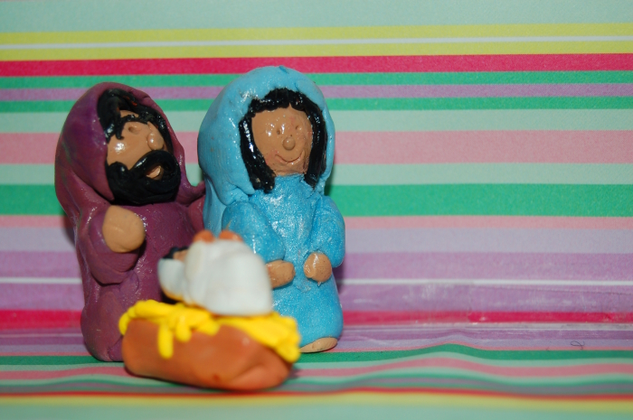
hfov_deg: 24.6
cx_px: 316
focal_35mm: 82
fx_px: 1449
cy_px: 210
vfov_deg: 16.5
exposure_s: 1/125
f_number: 5.6
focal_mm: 55
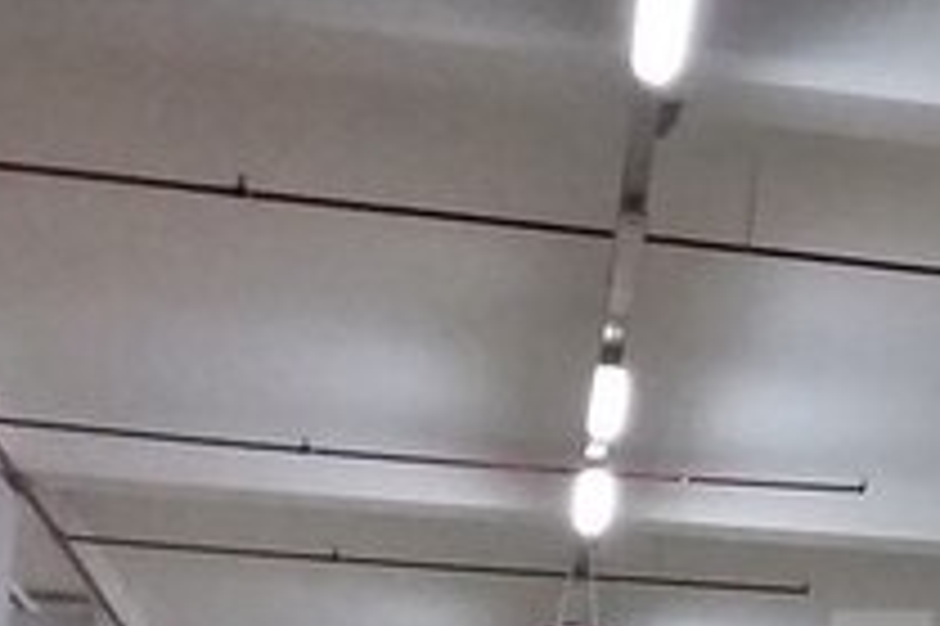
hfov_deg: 18.4
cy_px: 678
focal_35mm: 102
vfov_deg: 13.2
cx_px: 1291
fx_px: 2661
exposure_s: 1/20
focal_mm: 3.3
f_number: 2.2
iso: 320
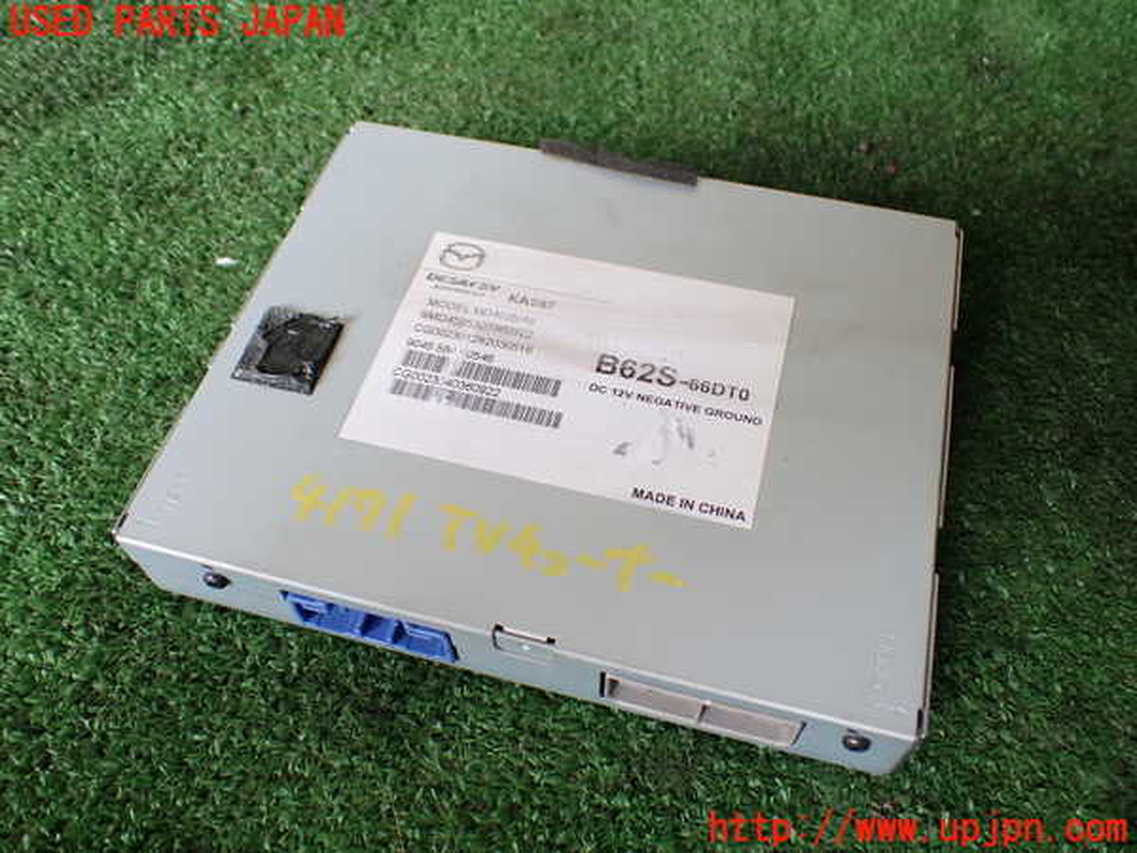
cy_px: 426
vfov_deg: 46.8
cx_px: 568
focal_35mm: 30
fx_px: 985
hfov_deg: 60.0
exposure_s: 1/125
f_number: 2.3
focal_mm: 5.4
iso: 160
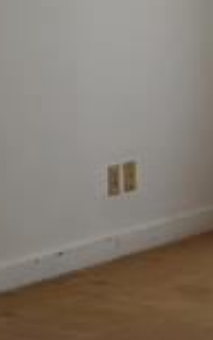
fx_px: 1745
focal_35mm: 188
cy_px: 105
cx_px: 112
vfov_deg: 11.1
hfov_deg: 7.0
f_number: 4
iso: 100
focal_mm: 28
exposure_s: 1/30
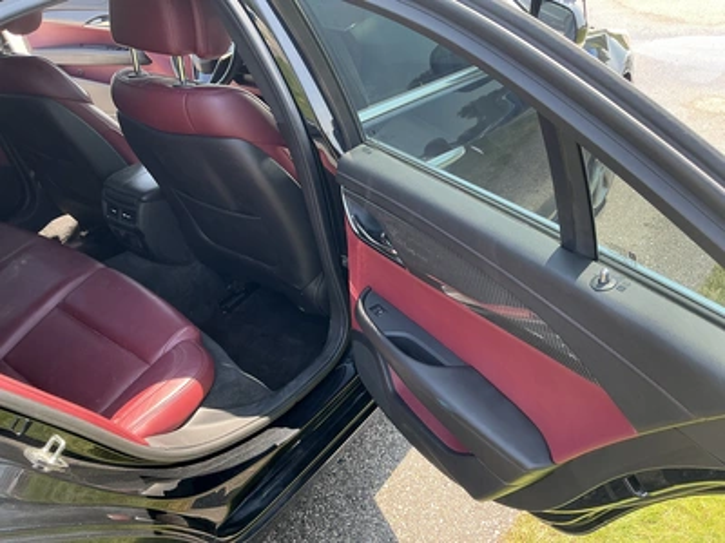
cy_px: 272
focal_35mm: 28
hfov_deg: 63.4
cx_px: 362
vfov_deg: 49.7
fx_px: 586
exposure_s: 1/122
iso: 32
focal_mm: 3
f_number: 1.8
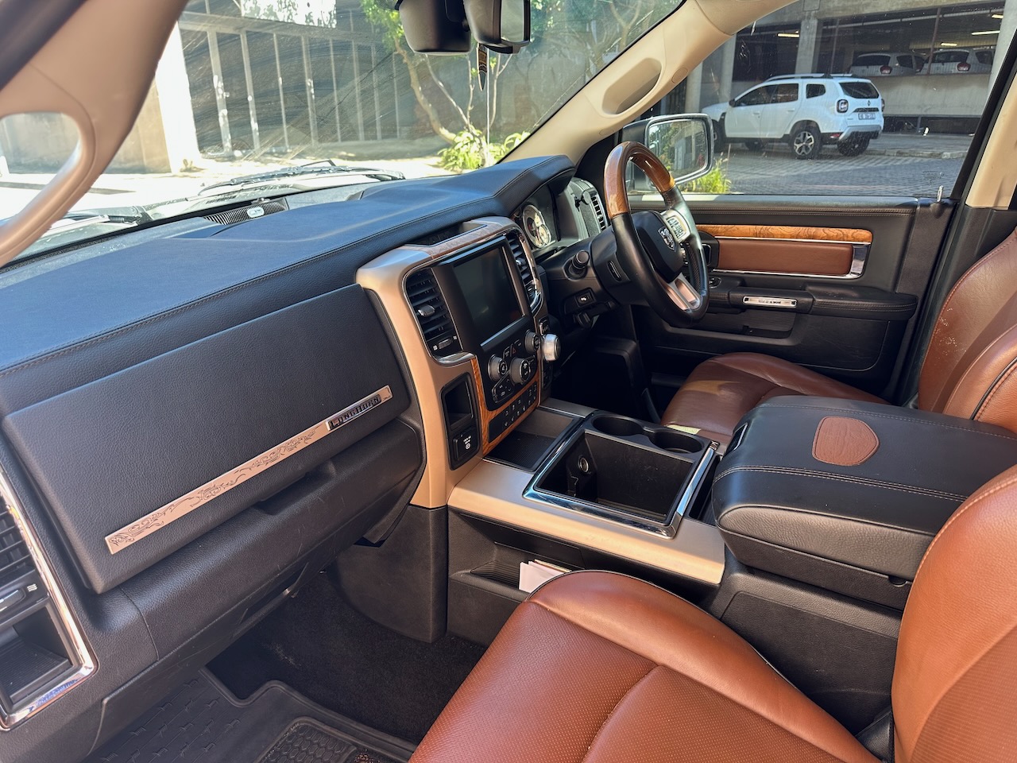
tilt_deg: -21.5
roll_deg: +1.1
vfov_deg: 56.8
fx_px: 705
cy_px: 382
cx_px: 508
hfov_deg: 71.6
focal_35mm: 24
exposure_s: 1/121
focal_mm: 6.86
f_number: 1.78
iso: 100
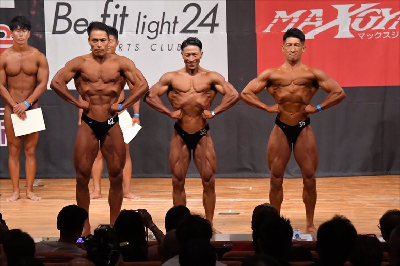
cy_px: 133
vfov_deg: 6.3
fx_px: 2410
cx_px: 200
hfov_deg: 9.5
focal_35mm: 217
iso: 9000
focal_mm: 145
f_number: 5.6
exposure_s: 1/400
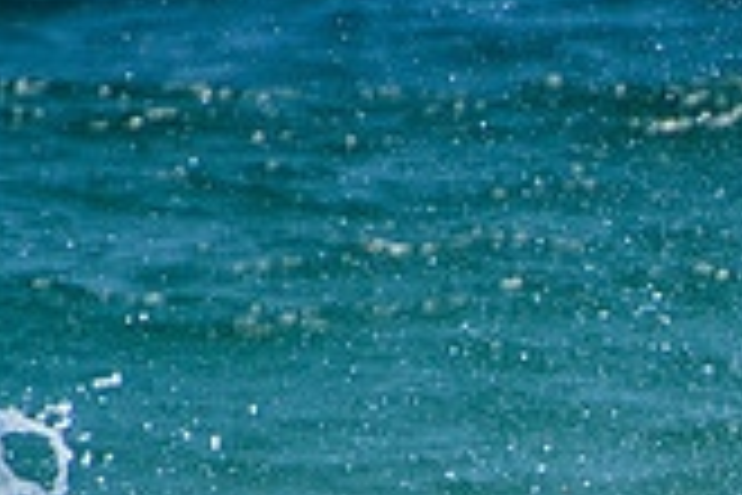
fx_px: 43424
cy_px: 826
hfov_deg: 1.0
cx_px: 1156
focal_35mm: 2107
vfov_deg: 0.7
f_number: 5.6
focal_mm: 400
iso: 220
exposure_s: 1/2000
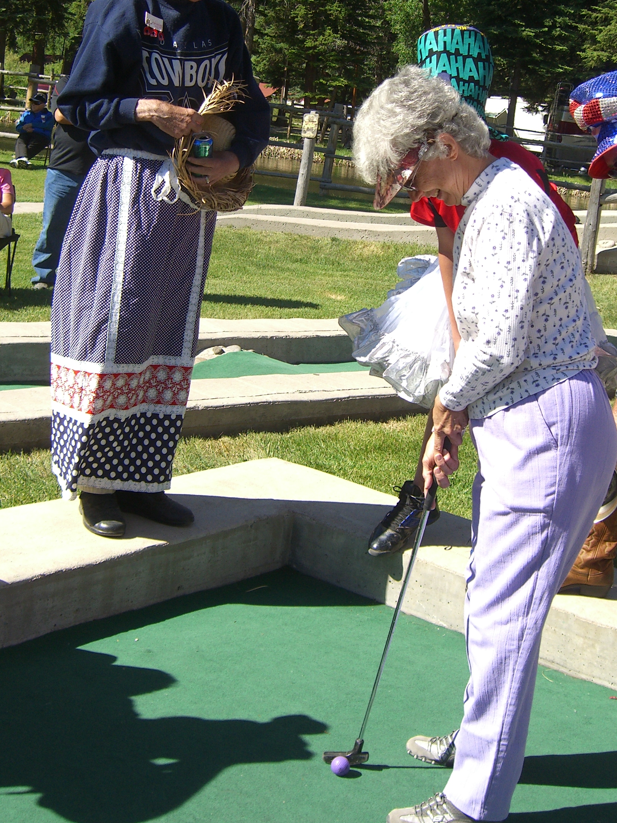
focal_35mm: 54
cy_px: 315
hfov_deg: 27.0
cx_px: 325
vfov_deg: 35.4
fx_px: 1284
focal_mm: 7.9
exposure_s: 1/800
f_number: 2.8
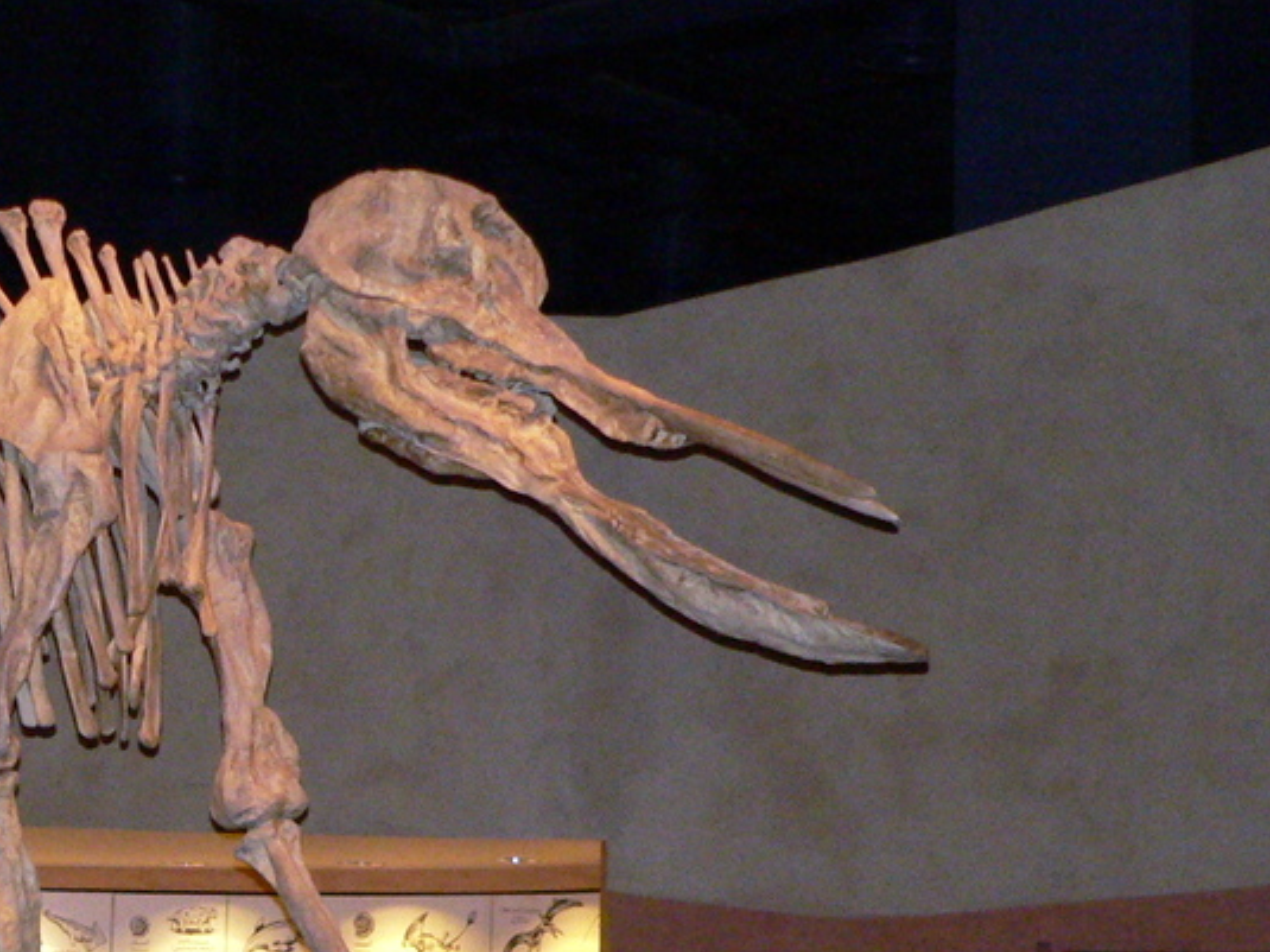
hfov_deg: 17.5
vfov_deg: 13.3
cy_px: 712
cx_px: 192
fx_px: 4071
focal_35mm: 111
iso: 400
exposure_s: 1/60
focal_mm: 9.6
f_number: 2.8
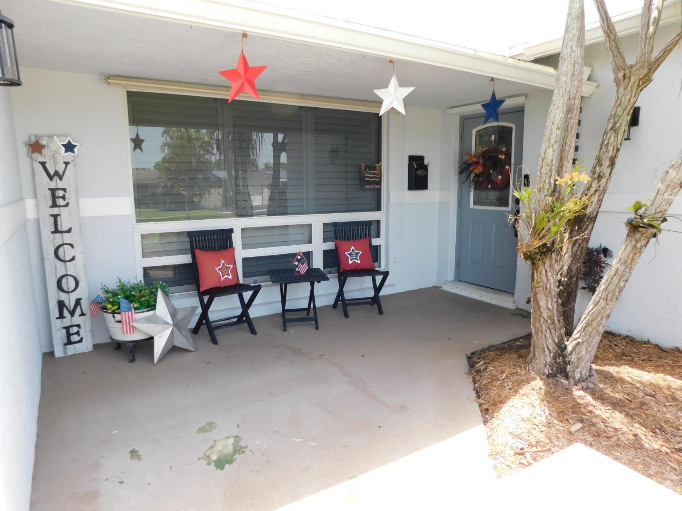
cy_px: 256
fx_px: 453
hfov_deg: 73.9
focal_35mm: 23
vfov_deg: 58.9
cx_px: 341
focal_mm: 4
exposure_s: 1/200
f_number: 3
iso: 125
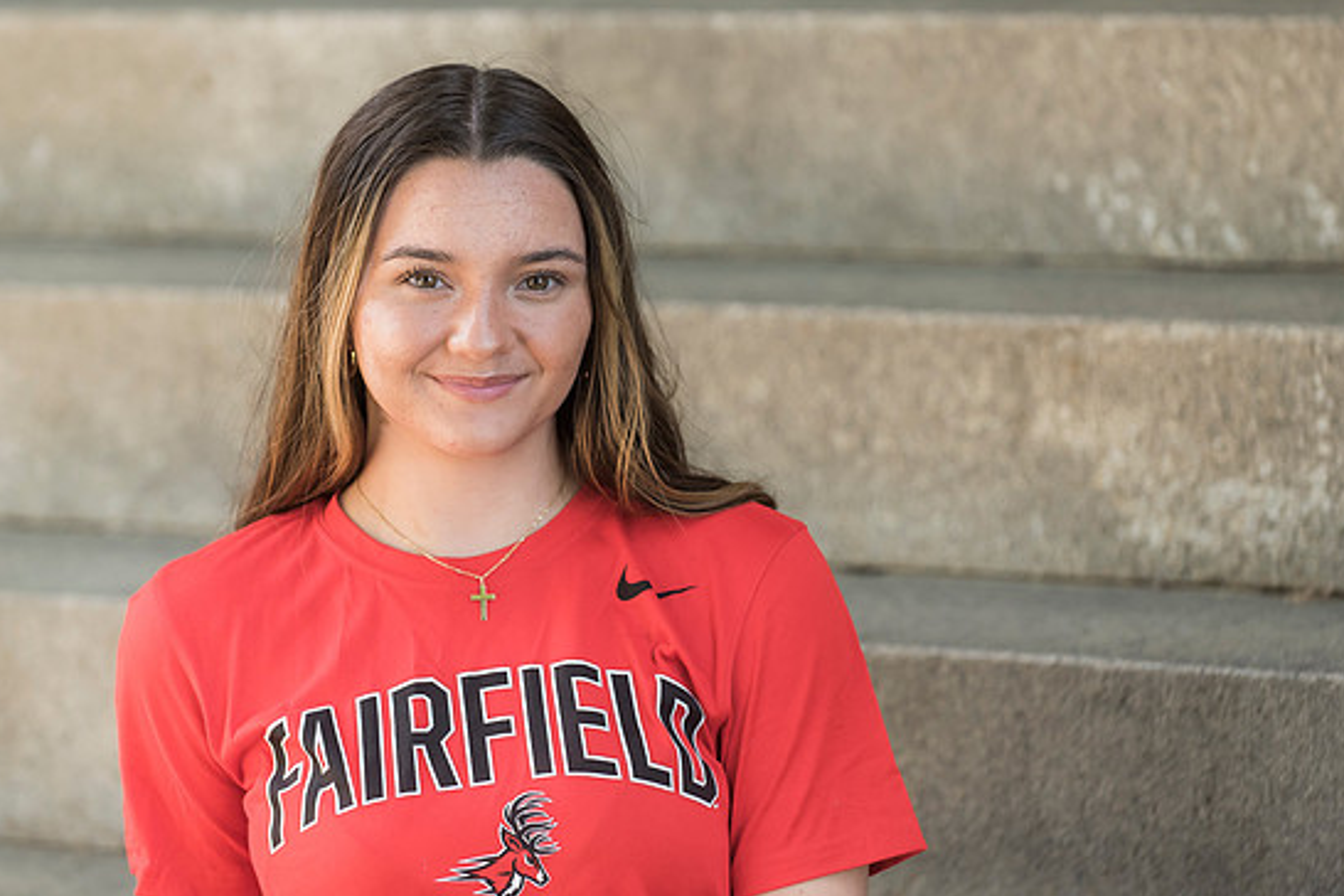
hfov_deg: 13.6
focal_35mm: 151
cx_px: 657
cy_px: 422
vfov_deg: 9.1
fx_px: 5637
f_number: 3.2
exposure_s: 1/400
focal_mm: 135
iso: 1000
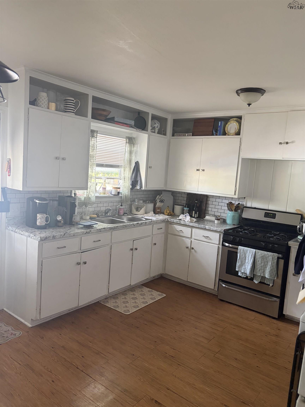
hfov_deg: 53.1
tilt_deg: -6.1
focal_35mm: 26
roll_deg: -4.2
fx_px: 305
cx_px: 152
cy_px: 204
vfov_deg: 67.3
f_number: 1.6
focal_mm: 5.96
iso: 250
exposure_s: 1/60
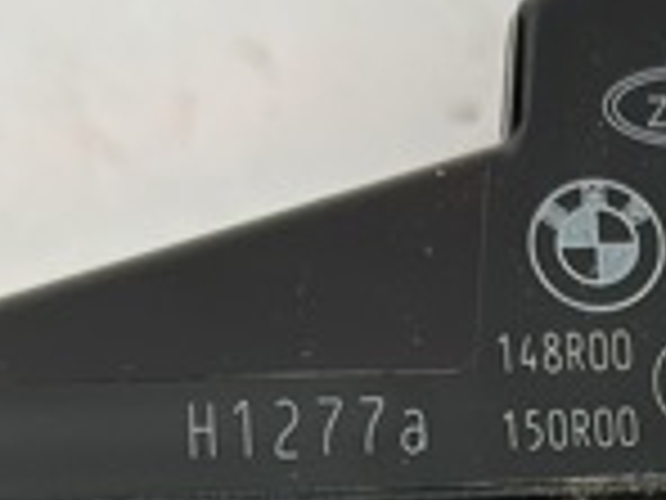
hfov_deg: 9.5
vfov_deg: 7.0
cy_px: 822
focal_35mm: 207
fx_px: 3983
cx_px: 720
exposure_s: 1/50
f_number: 1.78
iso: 125
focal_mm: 6.86
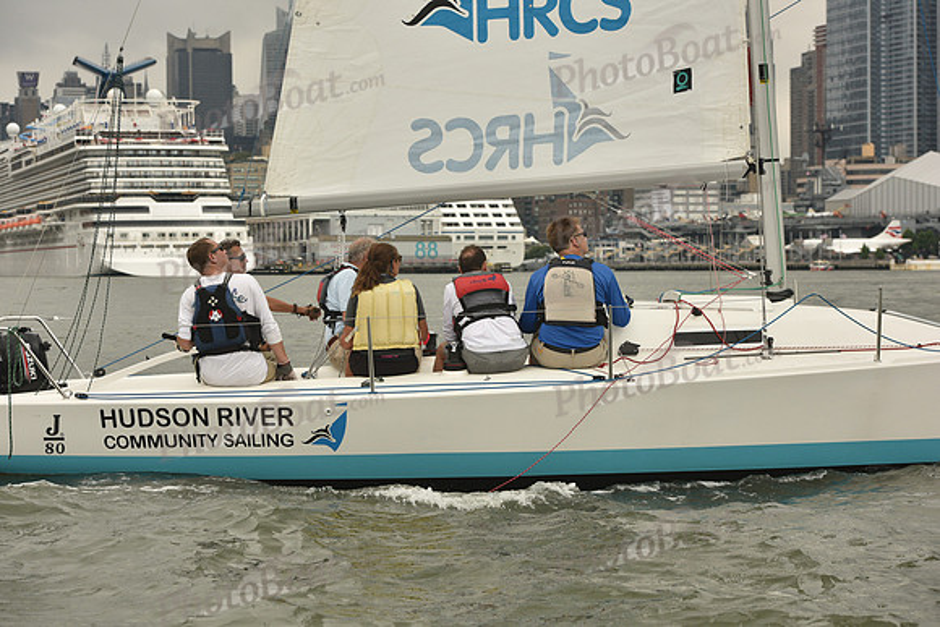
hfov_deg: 24.8
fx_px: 2142
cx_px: 470
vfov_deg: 16.7
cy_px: 314
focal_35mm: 82
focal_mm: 82
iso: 320
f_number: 6.3
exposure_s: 1/1250
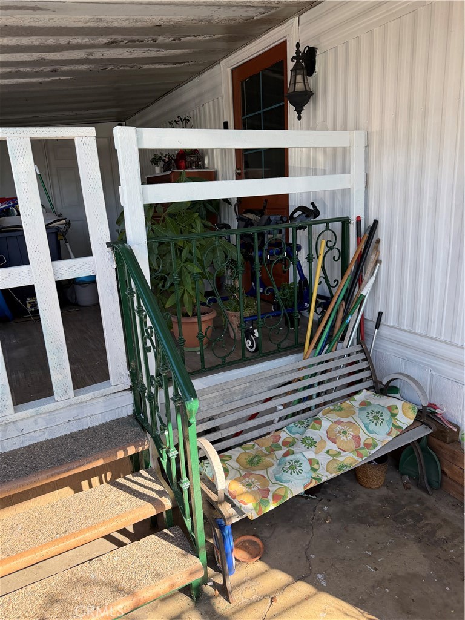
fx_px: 430
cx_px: 232
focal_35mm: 24
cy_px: 310
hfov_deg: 56.8
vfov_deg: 71.6
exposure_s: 1/822
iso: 100
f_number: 1.78
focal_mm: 6.76
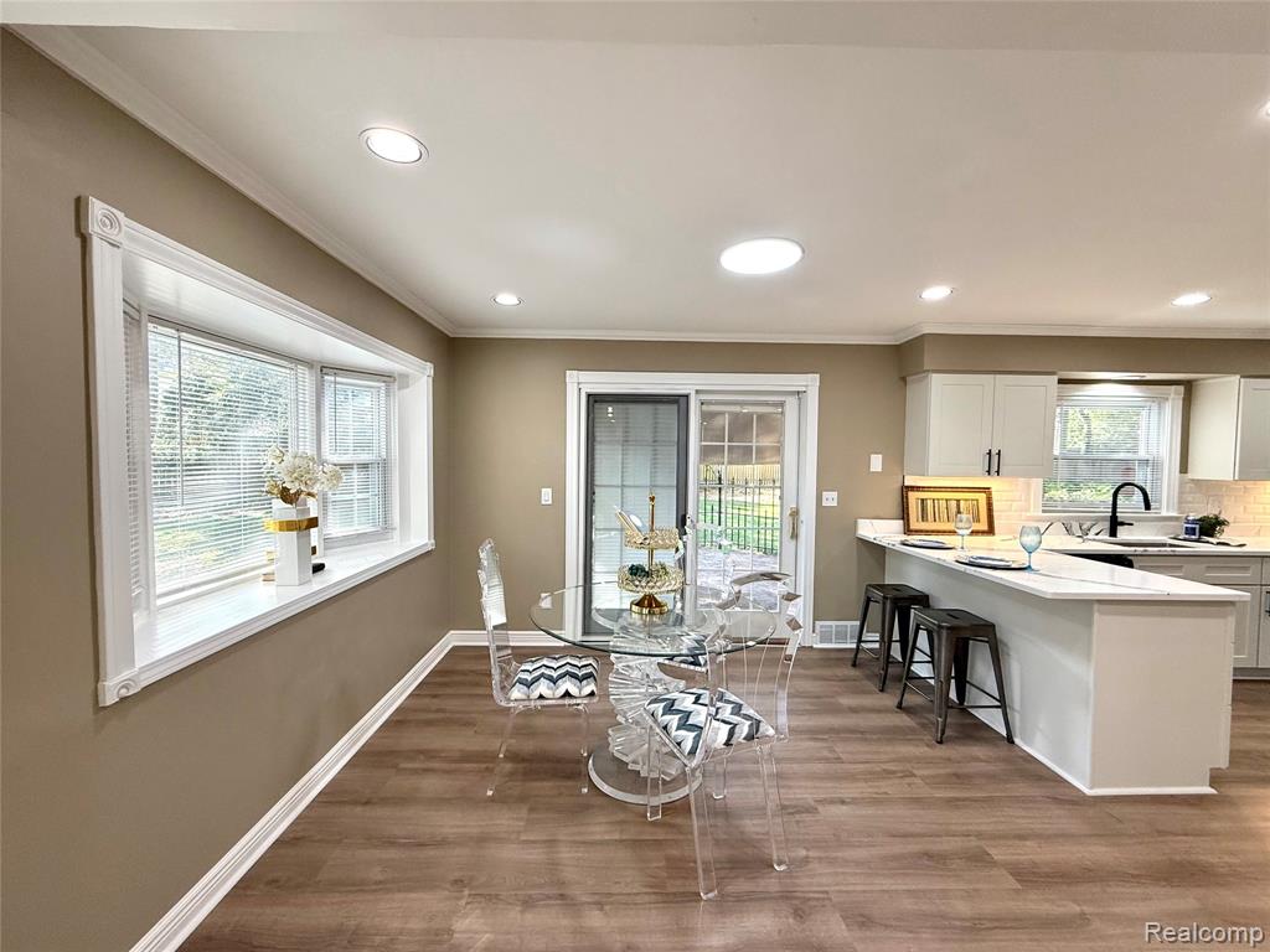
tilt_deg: -2.4
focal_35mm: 14
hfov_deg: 102.1
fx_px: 514
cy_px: 476
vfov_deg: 85.7
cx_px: 635
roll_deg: -0.9
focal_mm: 2.22
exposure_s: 1/120
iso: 160
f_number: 2.2
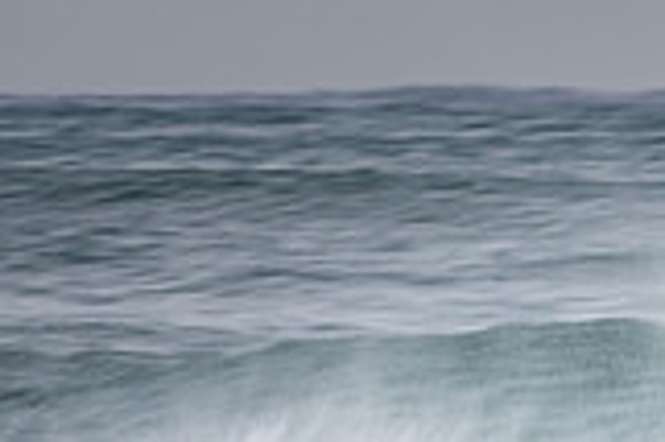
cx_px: 888
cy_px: 912
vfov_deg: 0.6
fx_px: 40892
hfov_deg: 0.9
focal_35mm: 2216
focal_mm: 500
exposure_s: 1/20
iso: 64
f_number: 20
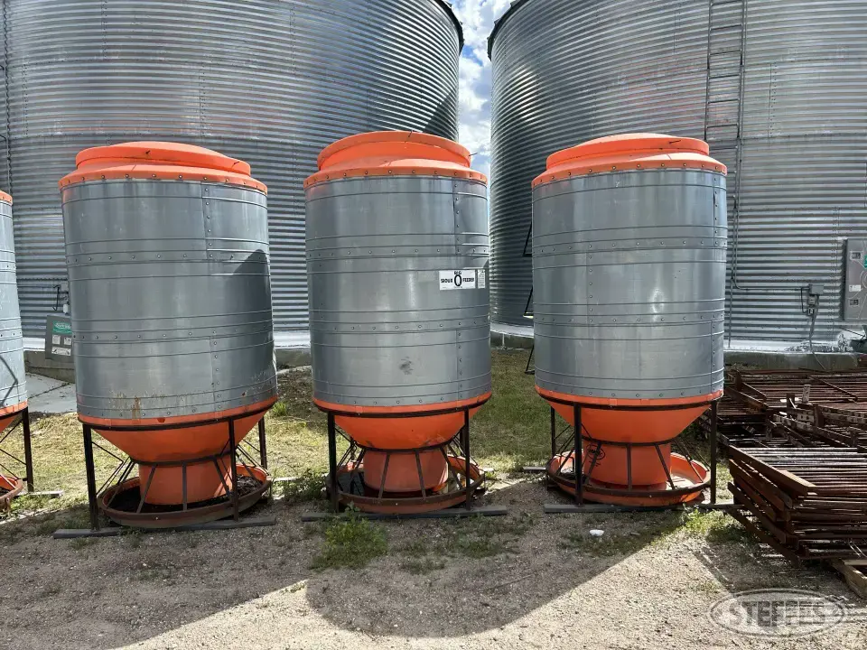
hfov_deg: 67.3
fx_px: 651
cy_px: 325
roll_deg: +0.1
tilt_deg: -4.6
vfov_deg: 53.1
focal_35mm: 26
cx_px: 434
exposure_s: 1/2457
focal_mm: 5.7
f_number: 1.5
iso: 50
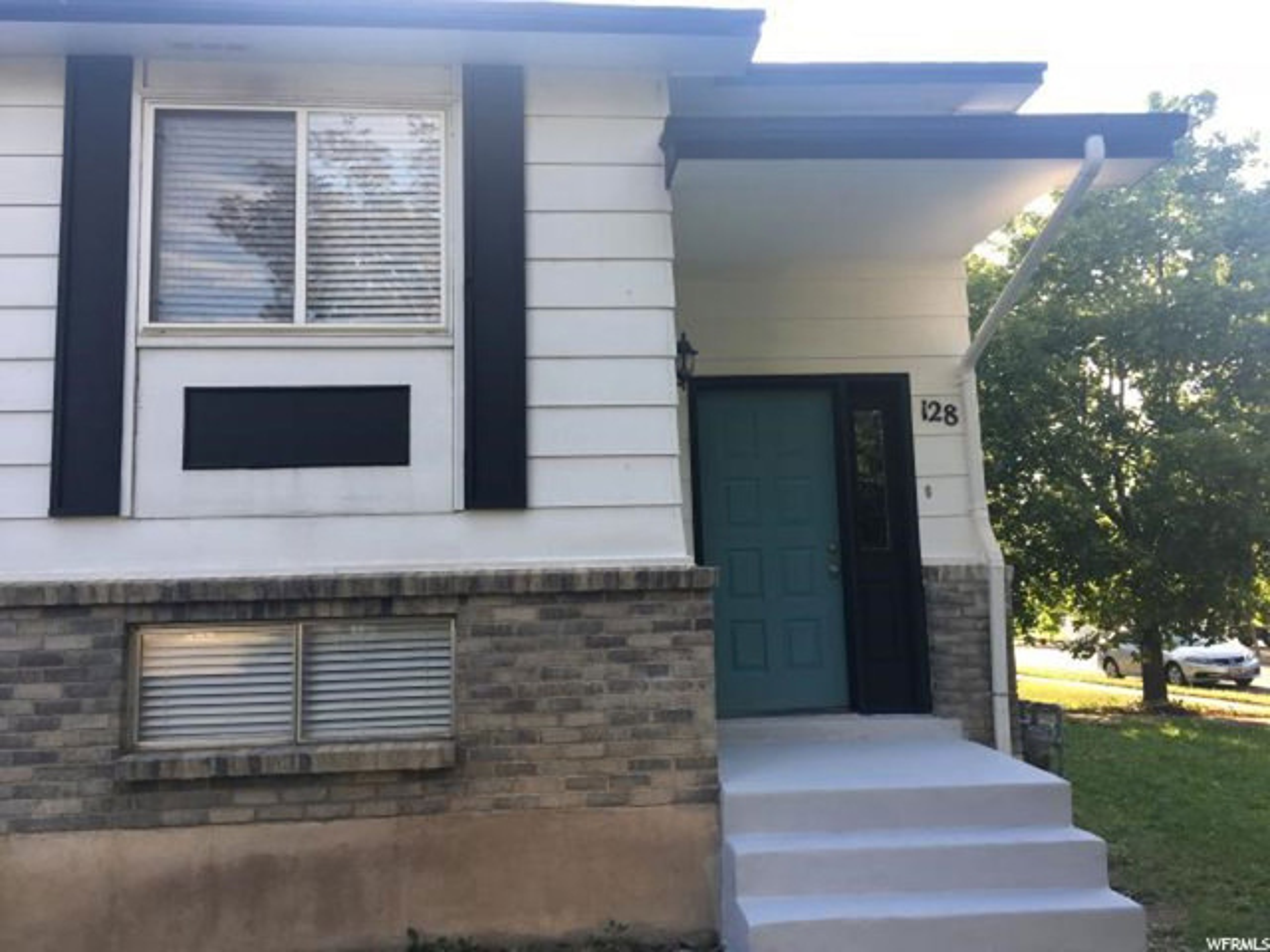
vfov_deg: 48.2
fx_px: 1064
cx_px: 635
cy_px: 476
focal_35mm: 29
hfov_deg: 61.7
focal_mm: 4.15
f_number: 2.2
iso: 25
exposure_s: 1/122
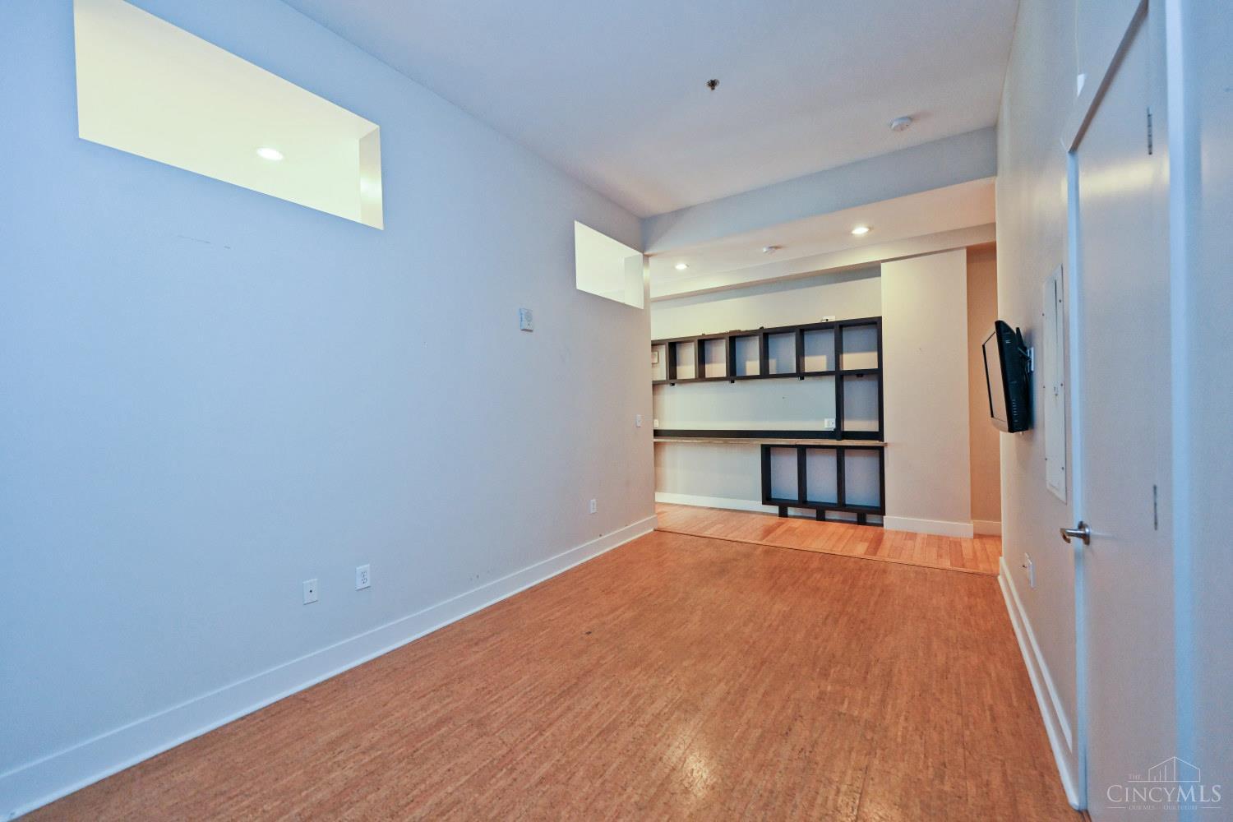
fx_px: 479
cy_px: 411
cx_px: 616
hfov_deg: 104.3
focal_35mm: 14
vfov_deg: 81.2
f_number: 4
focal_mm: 14
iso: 1400
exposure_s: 1/60
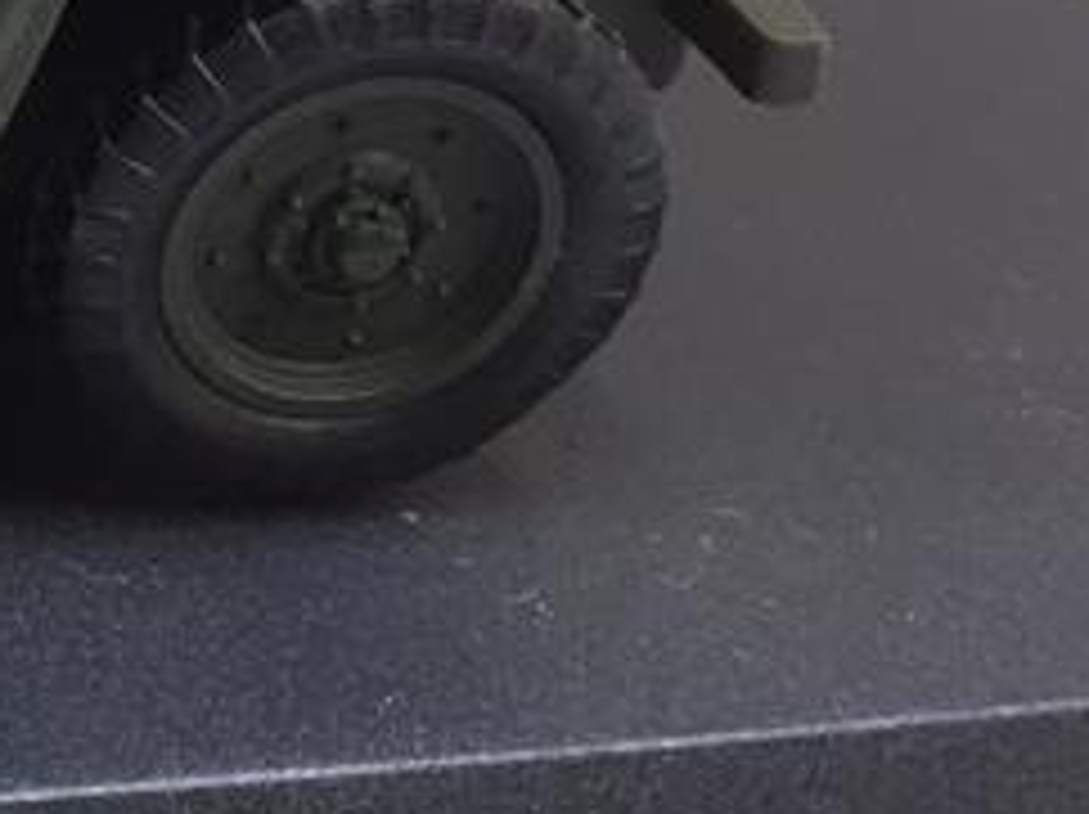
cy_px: -184
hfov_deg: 17.7
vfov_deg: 14.8
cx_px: -670
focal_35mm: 96
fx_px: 3017
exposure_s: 1/33
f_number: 2.2
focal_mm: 4.15
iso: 50
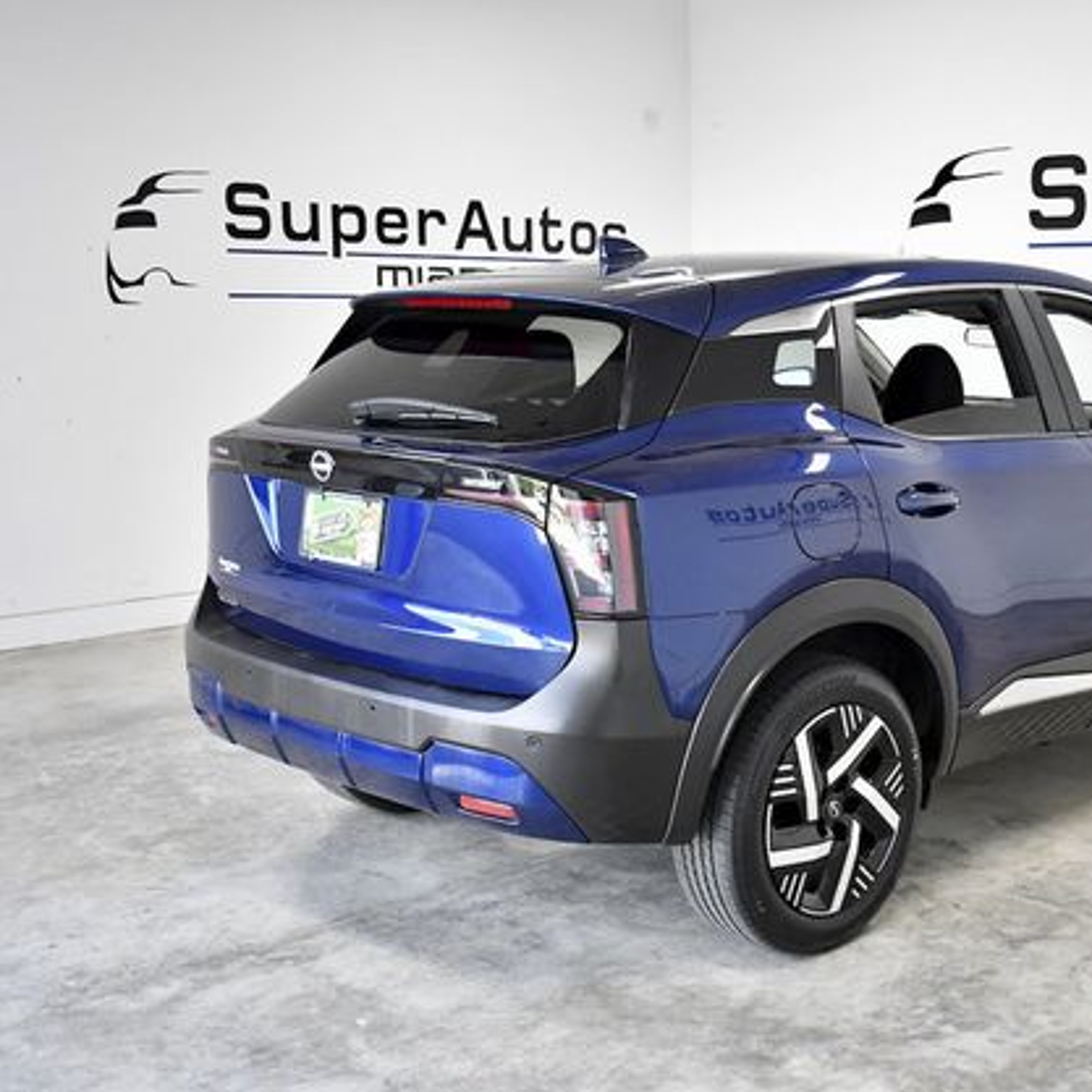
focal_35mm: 47
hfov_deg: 35.4
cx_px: 796
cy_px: 538
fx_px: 1677
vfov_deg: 36.1
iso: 2500
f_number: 3.8
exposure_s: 1/800
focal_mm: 24
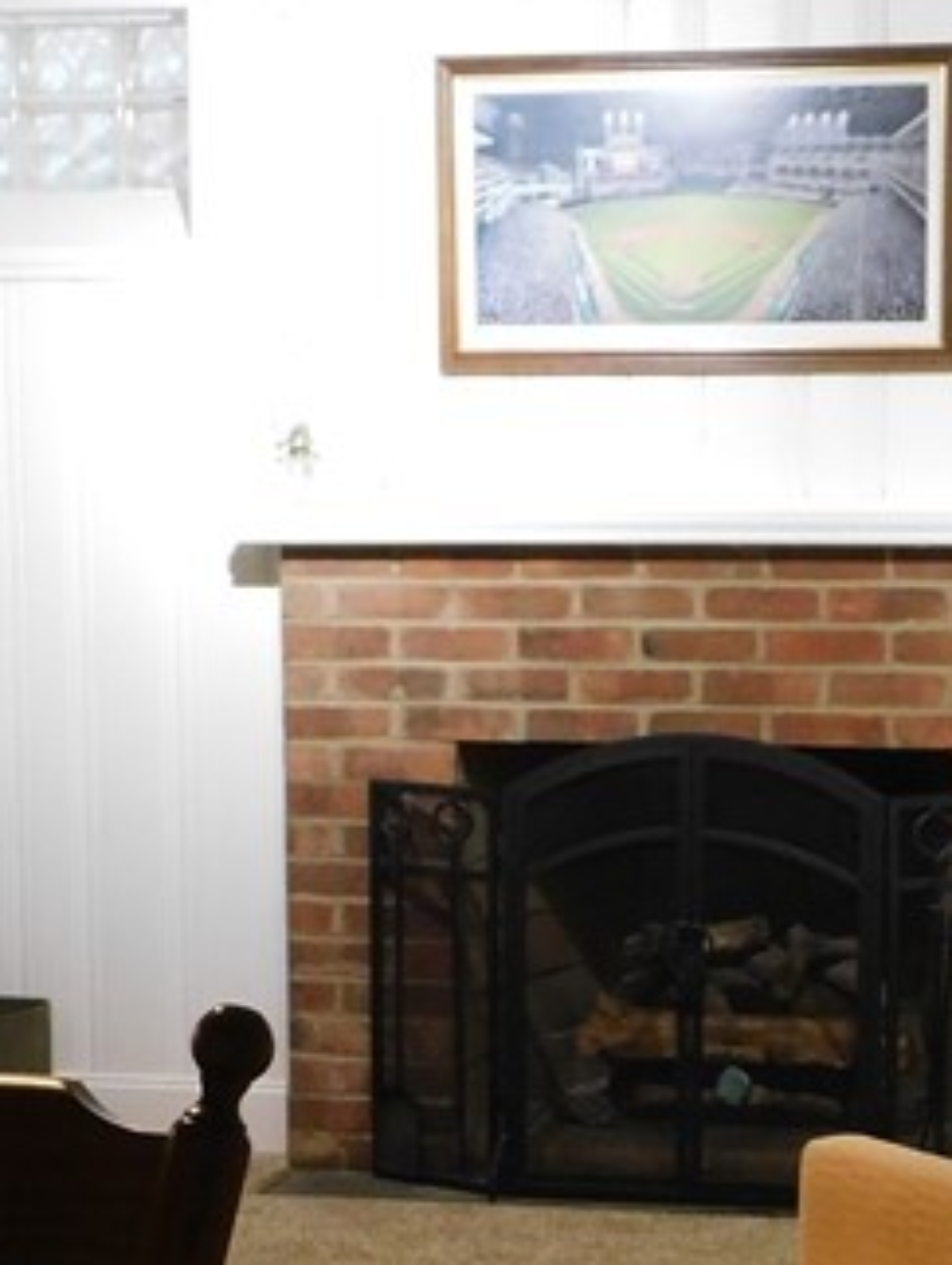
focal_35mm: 114
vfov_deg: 17.0
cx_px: 439
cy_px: 1116
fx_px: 4172
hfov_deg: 13.0
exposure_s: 1/10
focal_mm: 6.3
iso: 400
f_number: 3.5
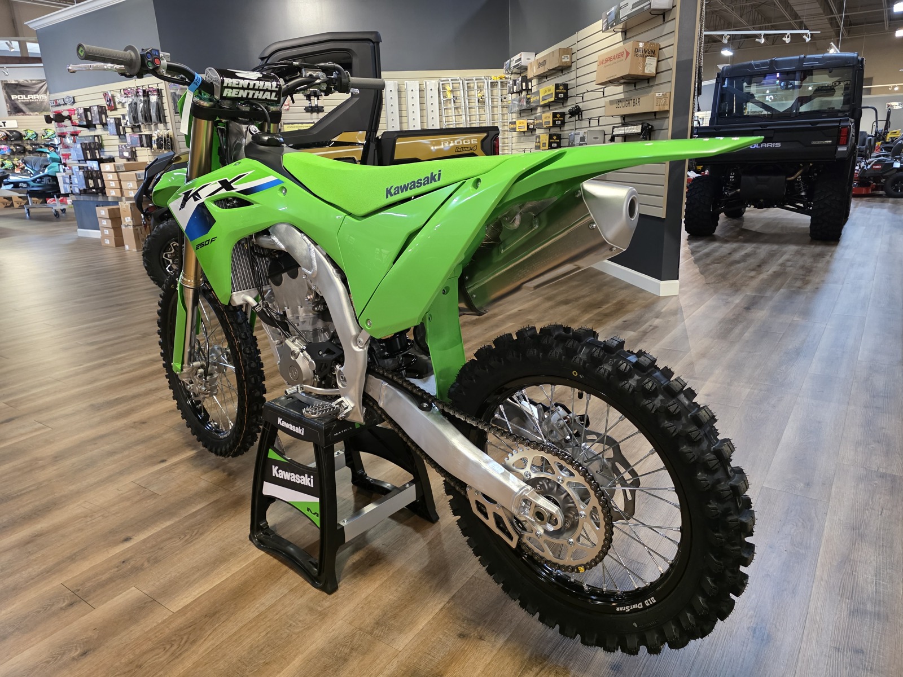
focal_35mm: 23
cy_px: 338
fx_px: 600
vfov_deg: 58.9
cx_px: 452
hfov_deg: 73.9
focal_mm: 6.3
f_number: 1.7
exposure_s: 1/120
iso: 1000
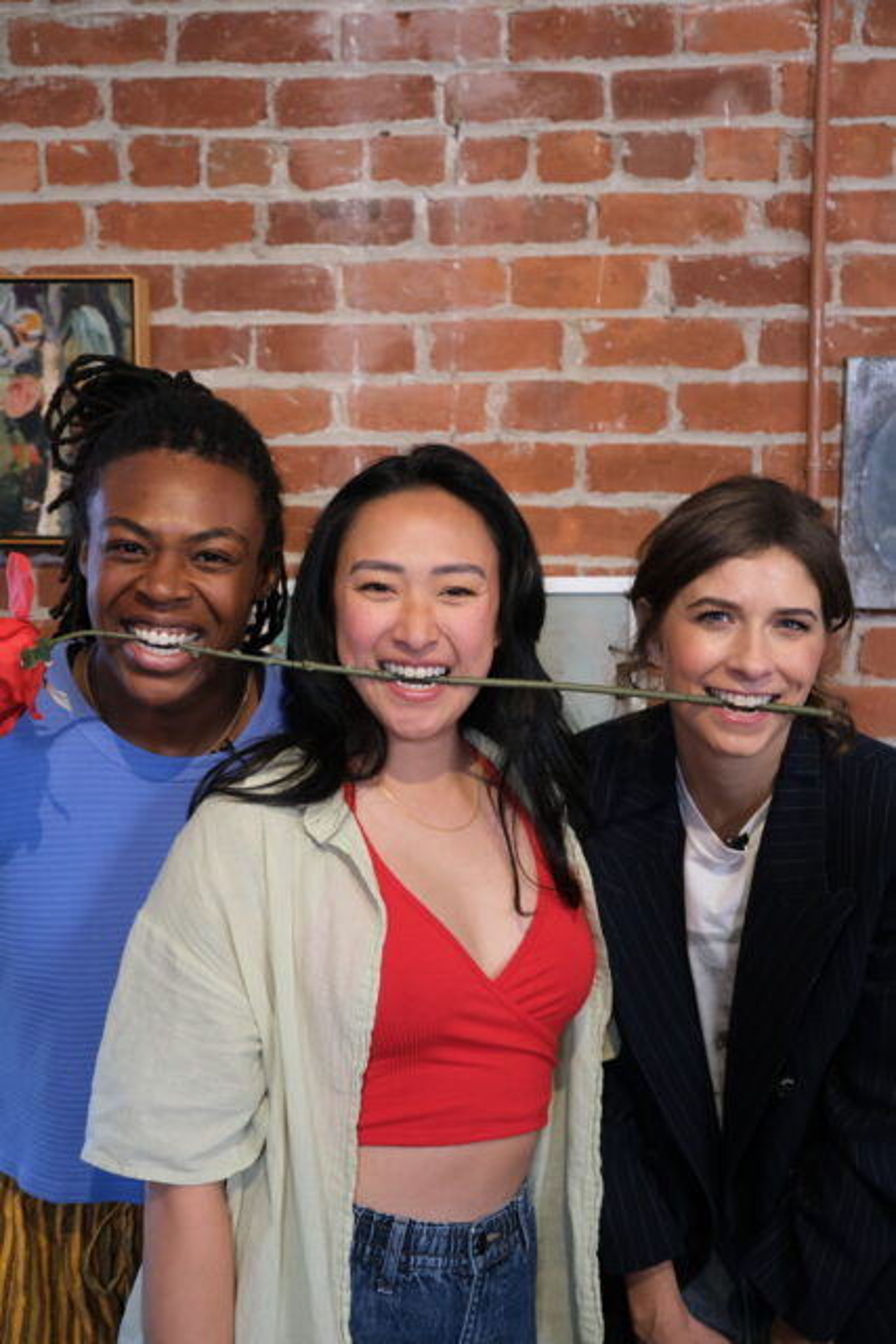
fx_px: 1343
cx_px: 448
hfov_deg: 36.9
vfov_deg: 53.1
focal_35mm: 36
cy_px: 672
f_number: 3.2
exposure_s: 1/100
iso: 800
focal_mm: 24.3
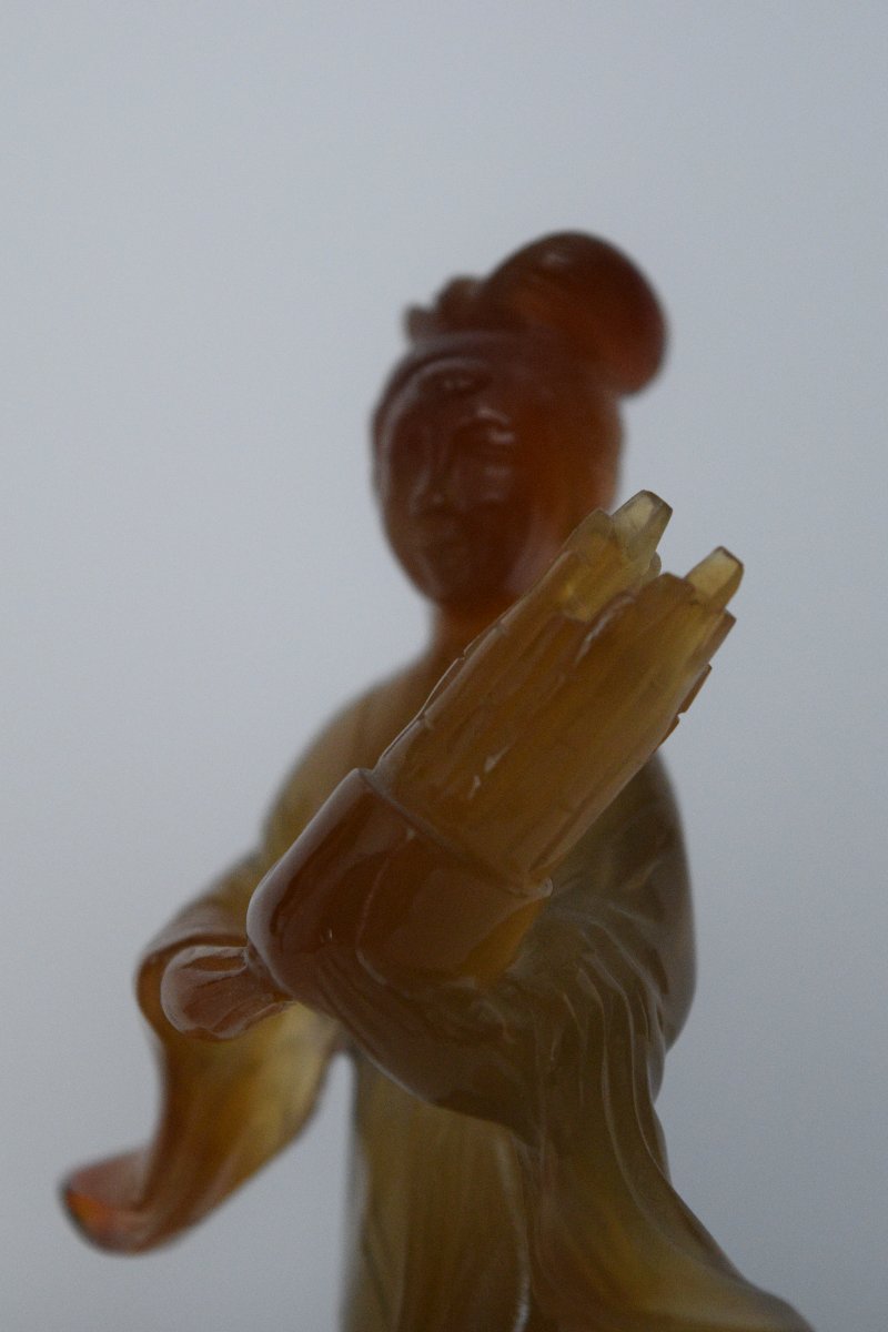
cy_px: 666
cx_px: 444
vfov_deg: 24.6
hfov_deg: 16.6
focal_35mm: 82
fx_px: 3052
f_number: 5.6
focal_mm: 55
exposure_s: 1/125
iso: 3200
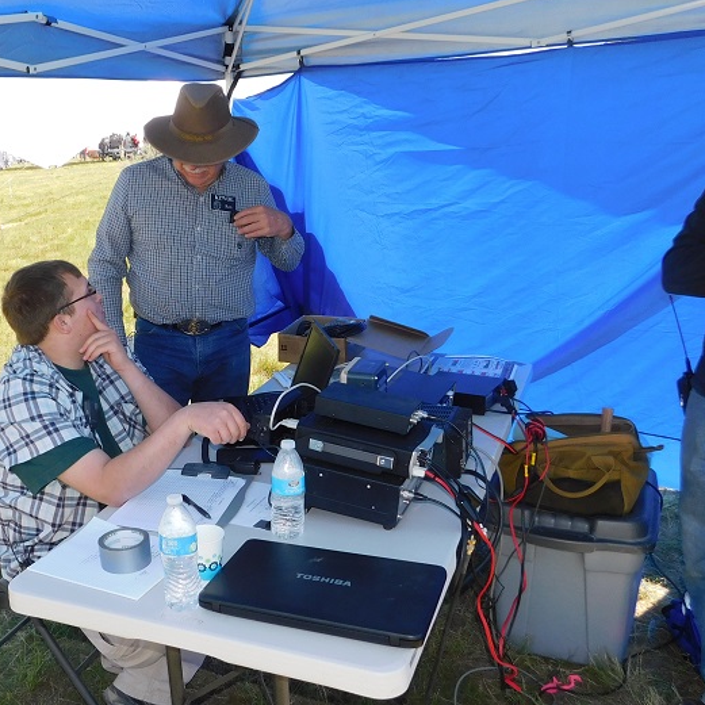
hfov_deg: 44.6
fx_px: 830
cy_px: 352
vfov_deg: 46.0
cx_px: 181
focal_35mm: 36
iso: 125
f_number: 3
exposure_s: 1/500
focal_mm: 4
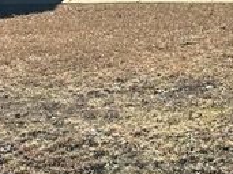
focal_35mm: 144
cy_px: -154
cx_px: 158
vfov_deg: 9.7
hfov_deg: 13.7
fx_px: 969
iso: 80
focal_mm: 6.86
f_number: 1.78
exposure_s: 1/3472
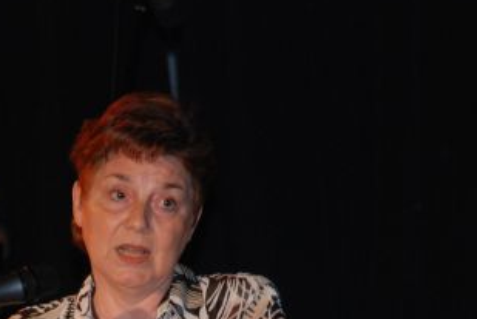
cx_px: 107
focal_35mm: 776
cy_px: 366
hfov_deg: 2.7
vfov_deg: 1.8
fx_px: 10297
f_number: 5.6
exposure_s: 1/60
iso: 400
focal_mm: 200
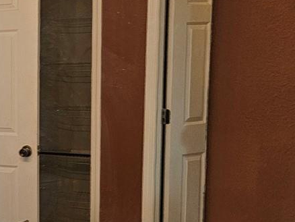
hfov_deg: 19.7
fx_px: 716
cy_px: 159
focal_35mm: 84
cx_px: -168
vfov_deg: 17.5
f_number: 1.7
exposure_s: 1/120
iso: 320
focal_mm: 6.3
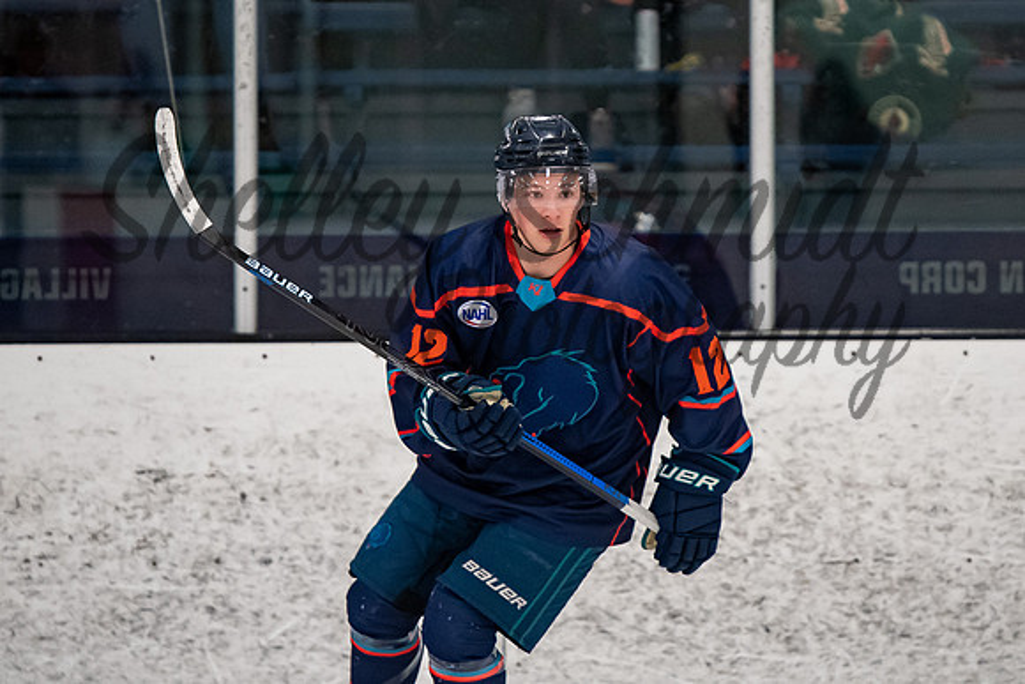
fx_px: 11471
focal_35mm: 403
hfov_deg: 5.1
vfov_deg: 3.4
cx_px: 534
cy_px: 236
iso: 2000
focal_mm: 200
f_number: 3.2
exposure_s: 1/800
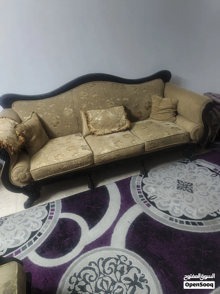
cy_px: 147
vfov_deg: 73.9
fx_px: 195
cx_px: 110
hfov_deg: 58.9
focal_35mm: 23
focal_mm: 5.56
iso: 787
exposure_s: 1/50
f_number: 1.8
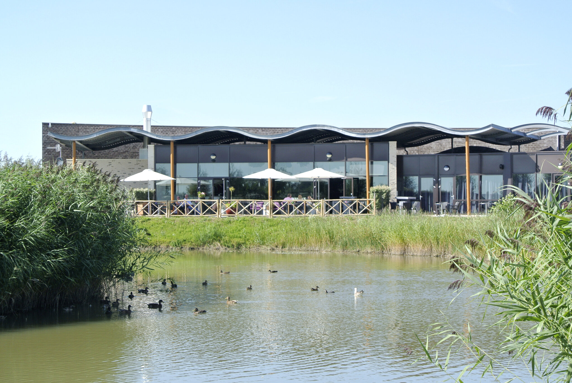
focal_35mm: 81
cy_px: 192
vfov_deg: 16.9
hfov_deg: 25.0
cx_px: 286
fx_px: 1289
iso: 100
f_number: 5.6
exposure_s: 1/250
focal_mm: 30
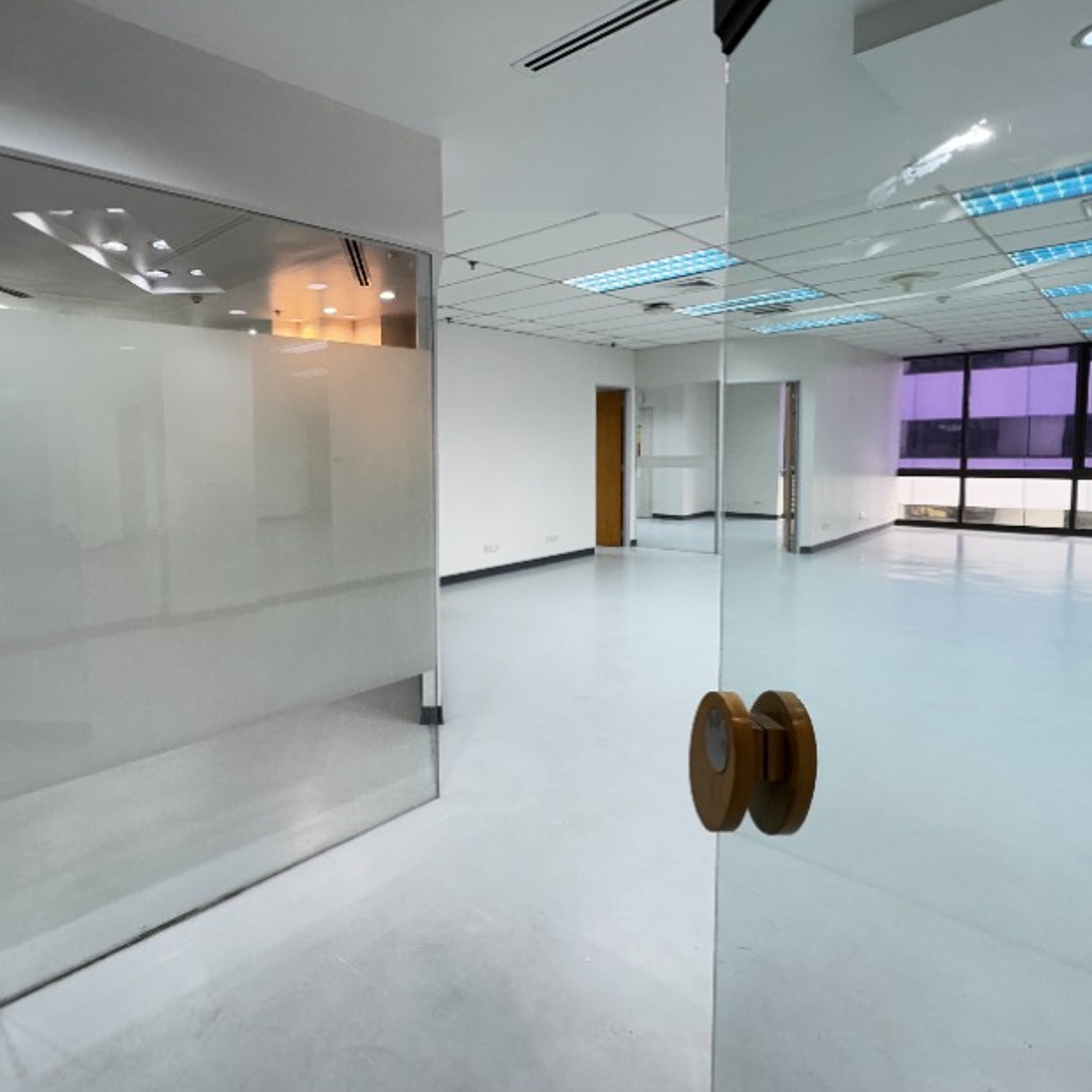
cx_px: 378
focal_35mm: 20
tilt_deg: -3.4
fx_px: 714
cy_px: 499
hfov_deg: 72.9
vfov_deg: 74.7
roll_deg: +1.3
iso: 250
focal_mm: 2.22
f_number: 2.2
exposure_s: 1/100
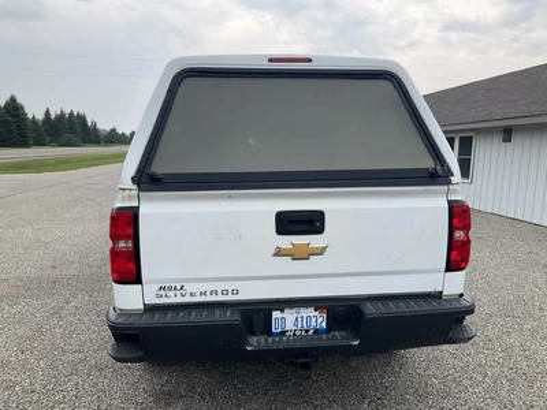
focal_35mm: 29
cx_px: 274
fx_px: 458
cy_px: 205
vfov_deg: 48.2
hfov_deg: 61.7
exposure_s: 1/627
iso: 25
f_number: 1.8
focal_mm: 3
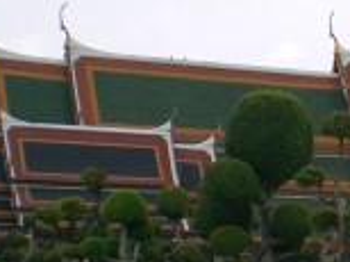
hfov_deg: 13.8
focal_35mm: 136
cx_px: 486
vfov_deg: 10.9
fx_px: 1373
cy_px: 158
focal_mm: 6.3
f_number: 4.4
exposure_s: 1/500
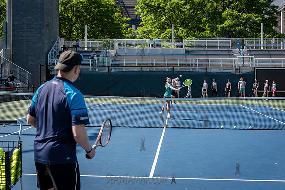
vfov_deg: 27.4
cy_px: 95
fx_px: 390
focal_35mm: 49
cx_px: 142
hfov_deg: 40.1
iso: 200
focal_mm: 48
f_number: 4.5
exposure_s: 1/800
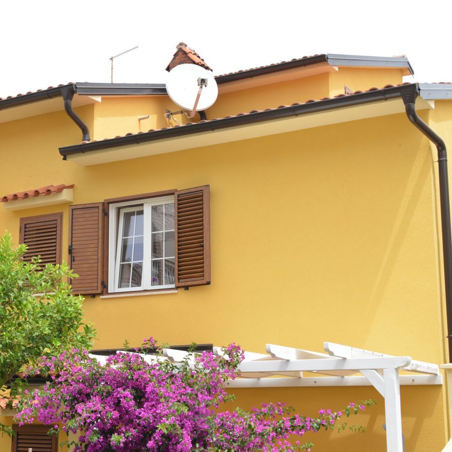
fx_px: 975
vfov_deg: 26.1
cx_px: 100
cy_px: 226
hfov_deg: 25.7
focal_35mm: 66
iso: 250
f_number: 8
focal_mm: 35
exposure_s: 1/250
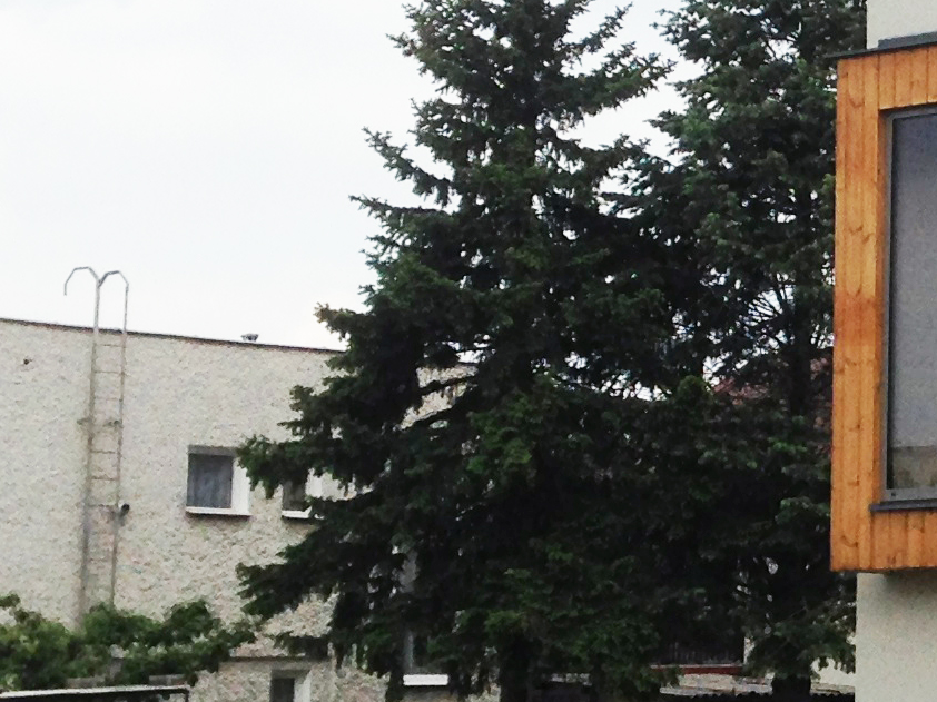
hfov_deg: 14.3
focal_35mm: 128
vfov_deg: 11.6
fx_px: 3464
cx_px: 1459
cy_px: 236
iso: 50
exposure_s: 1/1466
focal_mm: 4.13
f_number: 2.4
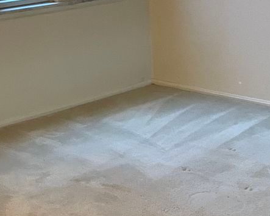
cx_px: 172
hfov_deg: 22.2
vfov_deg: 17.8
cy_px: 132
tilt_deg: -18.9
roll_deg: +0.5
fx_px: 687
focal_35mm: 86
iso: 500
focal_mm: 4.2
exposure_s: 1/40
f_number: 1.6
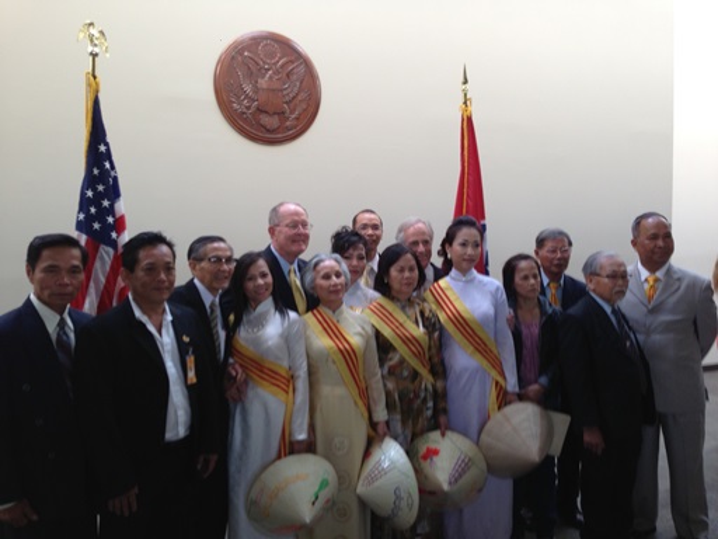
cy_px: 270
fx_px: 684
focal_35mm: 33
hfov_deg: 55.4
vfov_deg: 42.9
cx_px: 359
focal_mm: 4.13
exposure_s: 1/40
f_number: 2.4
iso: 50
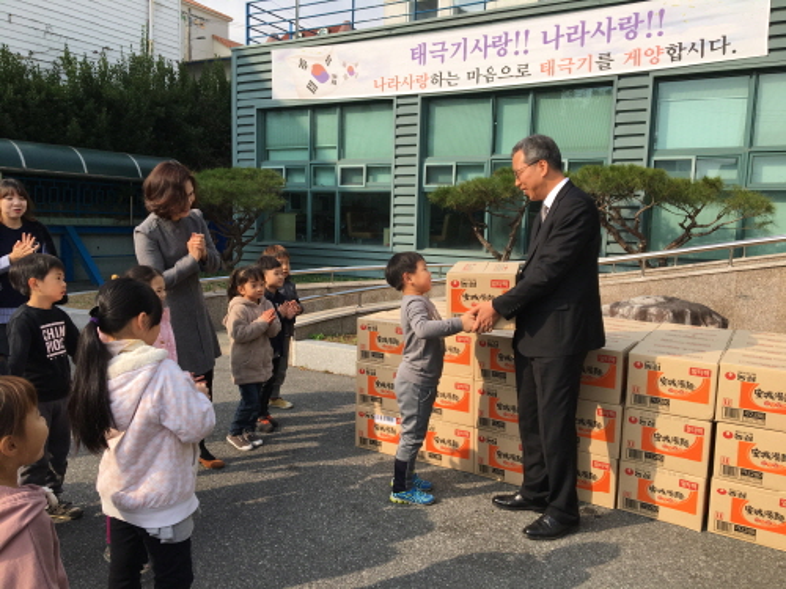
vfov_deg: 48.2
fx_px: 658
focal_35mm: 29
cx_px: 393
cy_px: 294
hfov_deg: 61.7
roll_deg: -2.3
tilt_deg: -6.2
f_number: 2.2
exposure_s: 1/801
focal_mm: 4.15
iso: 25
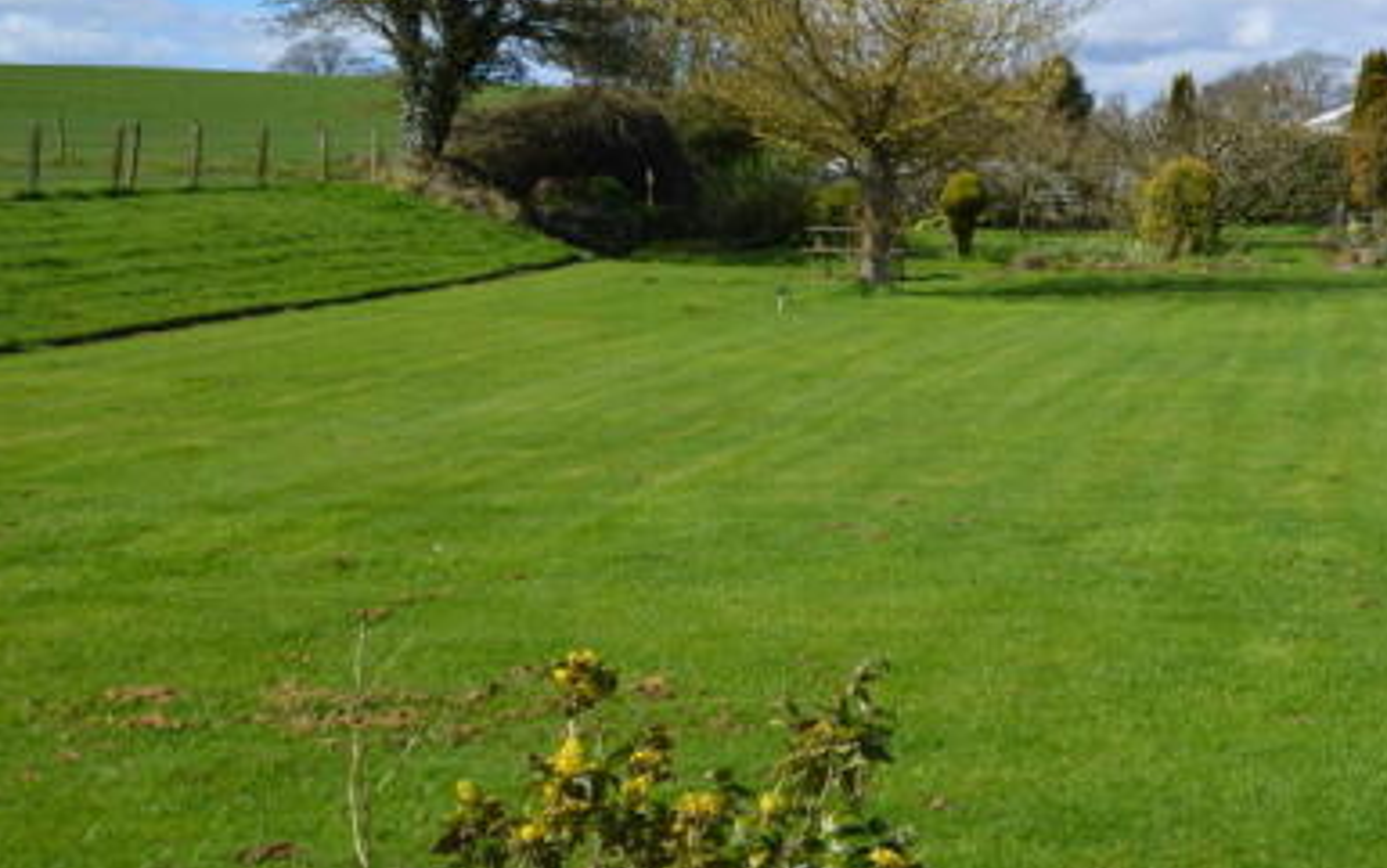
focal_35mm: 52
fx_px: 1966
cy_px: 212
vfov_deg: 24.6
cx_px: 1149
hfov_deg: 37.2
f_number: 8
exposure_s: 1/250
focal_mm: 20
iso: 100
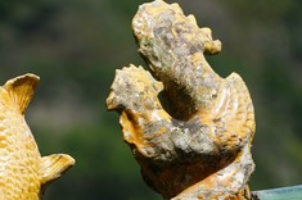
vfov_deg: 2.1
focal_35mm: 651
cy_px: 161
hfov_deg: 3.2
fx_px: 5454
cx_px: 9
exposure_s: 1/500
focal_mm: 191
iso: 250
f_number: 6.3
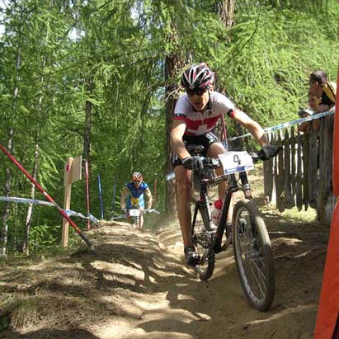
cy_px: 196
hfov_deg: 37.6
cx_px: 170
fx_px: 499
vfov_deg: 37.5
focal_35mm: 45
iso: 100
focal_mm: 5.8
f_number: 2.8
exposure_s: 1/184
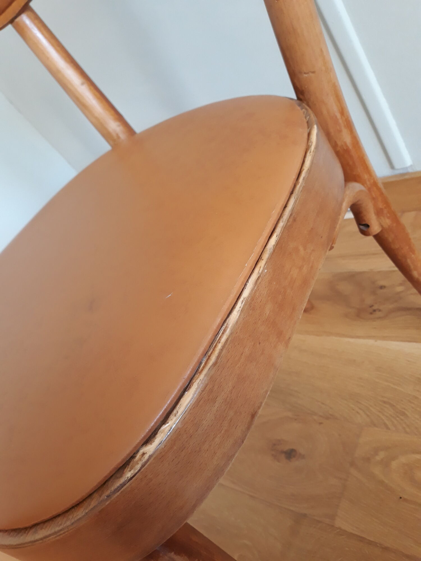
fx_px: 438
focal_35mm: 27
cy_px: 280
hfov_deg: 51.4
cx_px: 210
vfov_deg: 65.3
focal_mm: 3.71
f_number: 1.7
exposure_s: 1/50
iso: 200
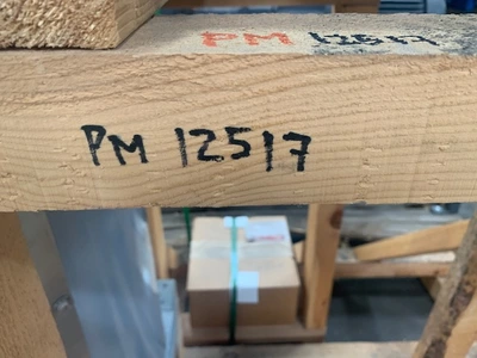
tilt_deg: -31.3
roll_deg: +0.5
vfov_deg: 53.1
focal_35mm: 26
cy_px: 179
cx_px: 238
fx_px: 358
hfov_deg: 67.3
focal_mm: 4.25
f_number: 1.8
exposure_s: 1/68
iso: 100
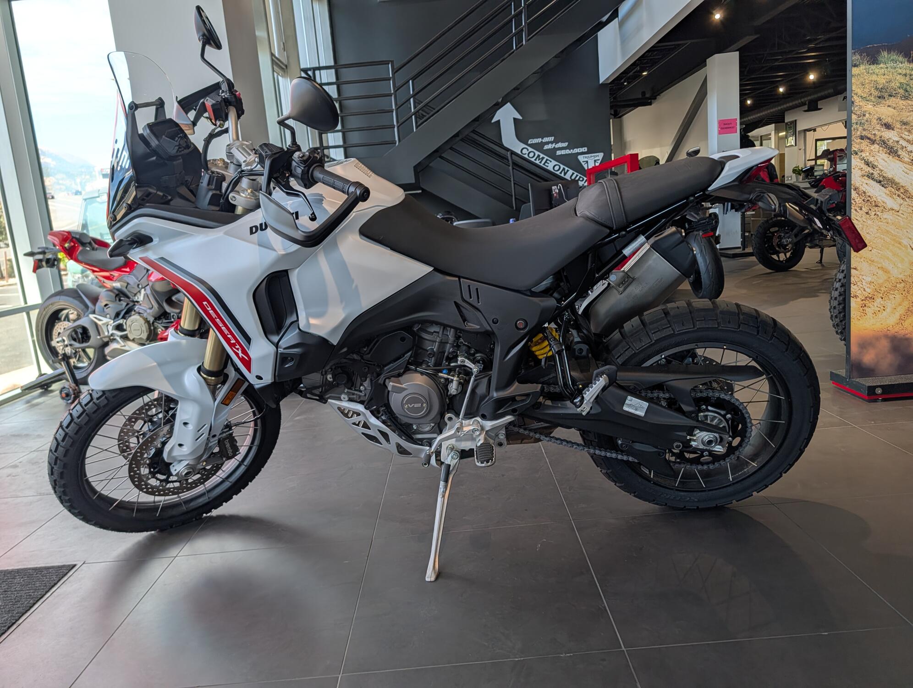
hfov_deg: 71.5
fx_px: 634
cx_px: 456
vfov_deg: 56.9
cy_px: 344
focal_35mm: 24
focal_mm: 6.9
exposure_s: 1/141
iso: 23
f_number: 1.68
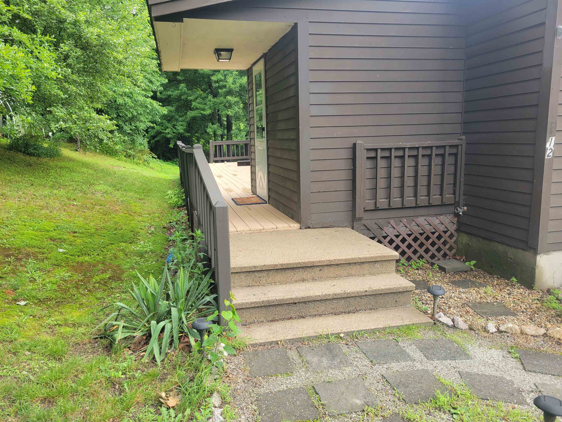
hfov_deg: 67.3
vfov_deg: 53.1
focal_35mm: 26
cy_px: 211
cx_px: 281
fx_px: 422
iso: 40
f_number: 1.8
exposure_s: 1/211
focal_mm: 5.4
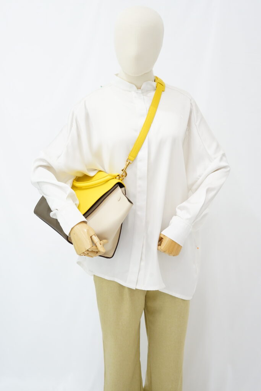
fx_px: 544
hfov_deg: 27.0
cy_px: 196
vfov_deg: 39.6
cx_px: 130
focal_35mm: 50
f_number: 6.3
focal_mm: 50
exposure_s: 1/8
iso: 640
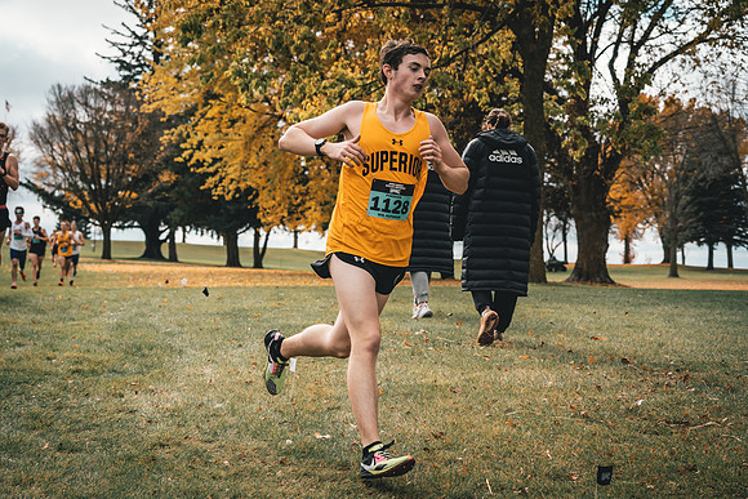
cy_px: 250
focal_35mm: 78
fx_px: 1621
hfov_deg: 26.0
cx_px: 374
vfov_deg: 17.5
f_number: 6.3
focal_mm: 78
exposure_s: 1/1250
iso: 400
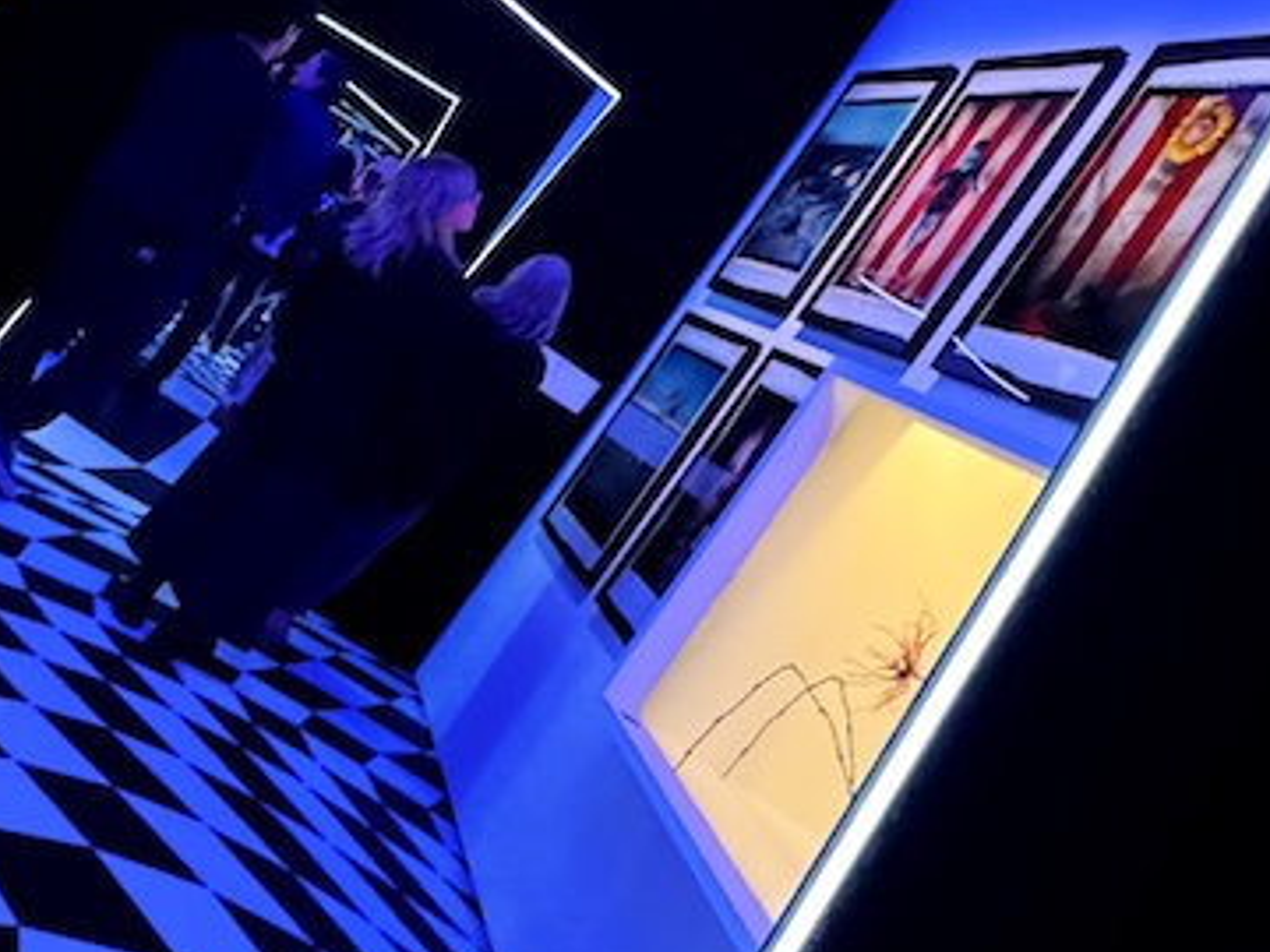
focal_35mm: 35
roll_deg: -35.2
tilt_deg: -4.4
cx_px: 441
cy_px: 301
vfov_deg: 40.1
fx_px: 1284
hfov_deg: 51.8
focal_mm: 2.22
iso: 1250
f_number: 2.2
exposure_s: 1/33
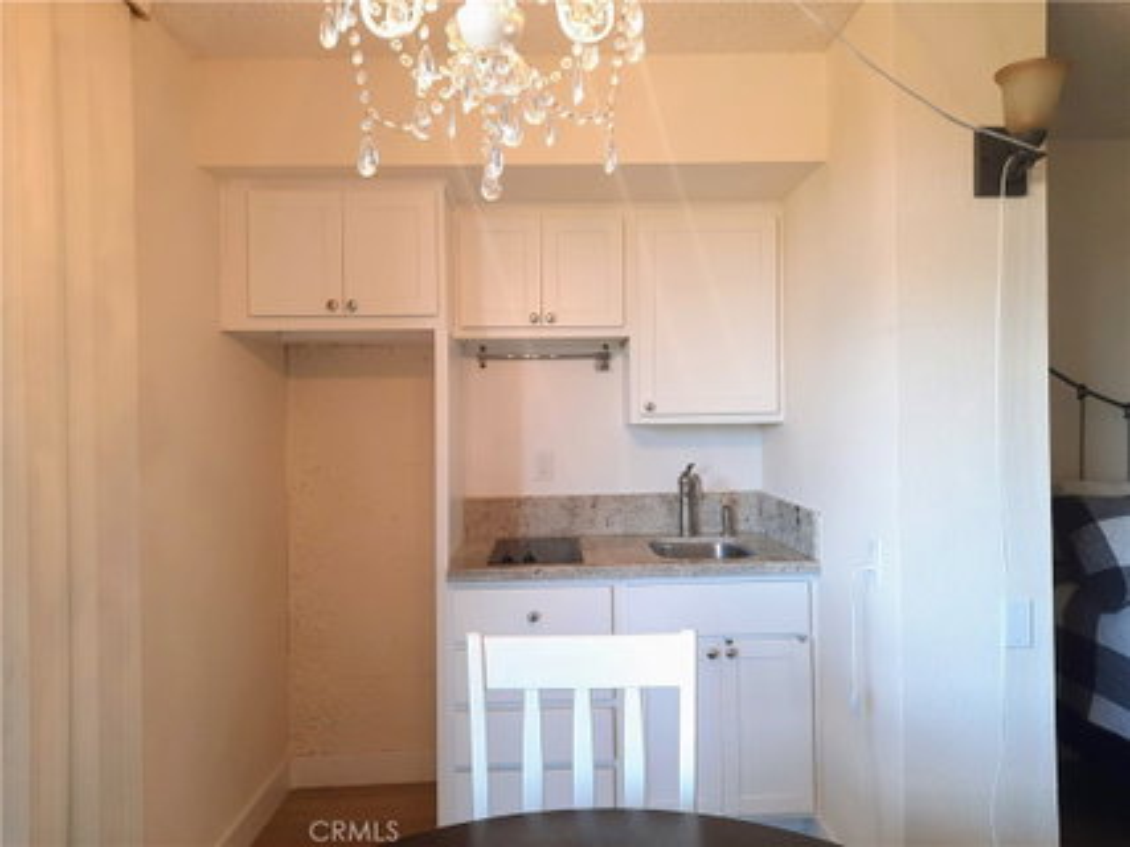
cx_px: 565
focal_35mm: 25
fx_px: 816
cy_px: 424
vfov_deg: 54.9
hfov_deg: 69.4
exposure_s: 1/60
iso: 320
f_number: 2
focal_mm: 4.6
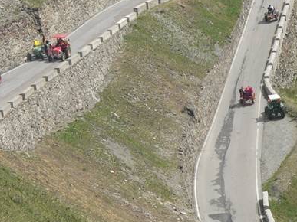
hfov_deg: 7.2
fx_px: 2359
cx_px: 256
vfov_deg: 5.4
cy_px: 164
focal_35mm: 275
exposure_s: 1/500
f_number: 5.2
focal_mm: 22.2
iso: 80
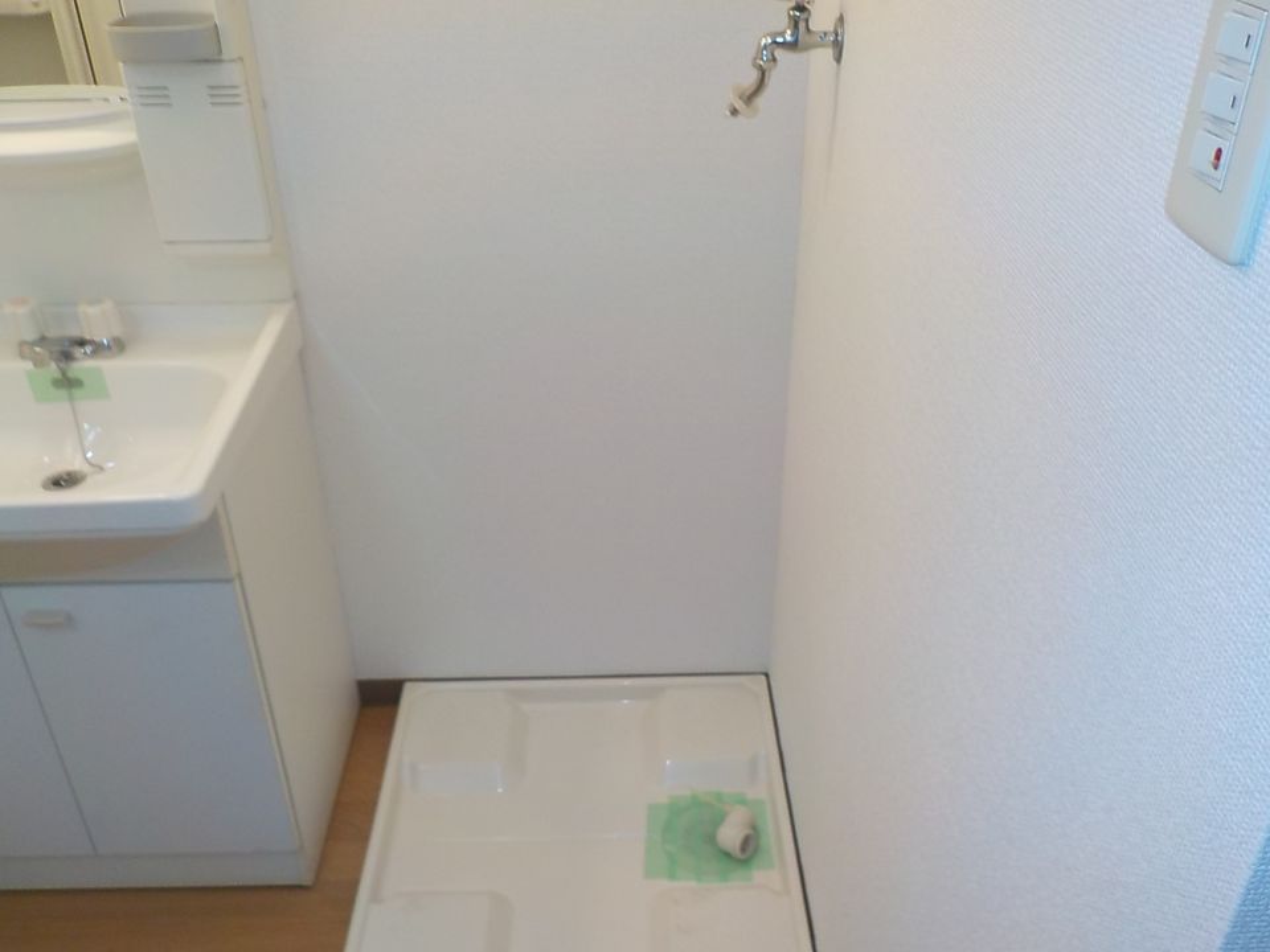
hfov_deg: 60.0
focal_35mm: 30
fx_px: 1101
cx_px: 635
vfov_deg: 46.8
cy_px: 476
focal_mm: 4.1
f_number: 3.3
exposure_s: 1/30
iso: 180
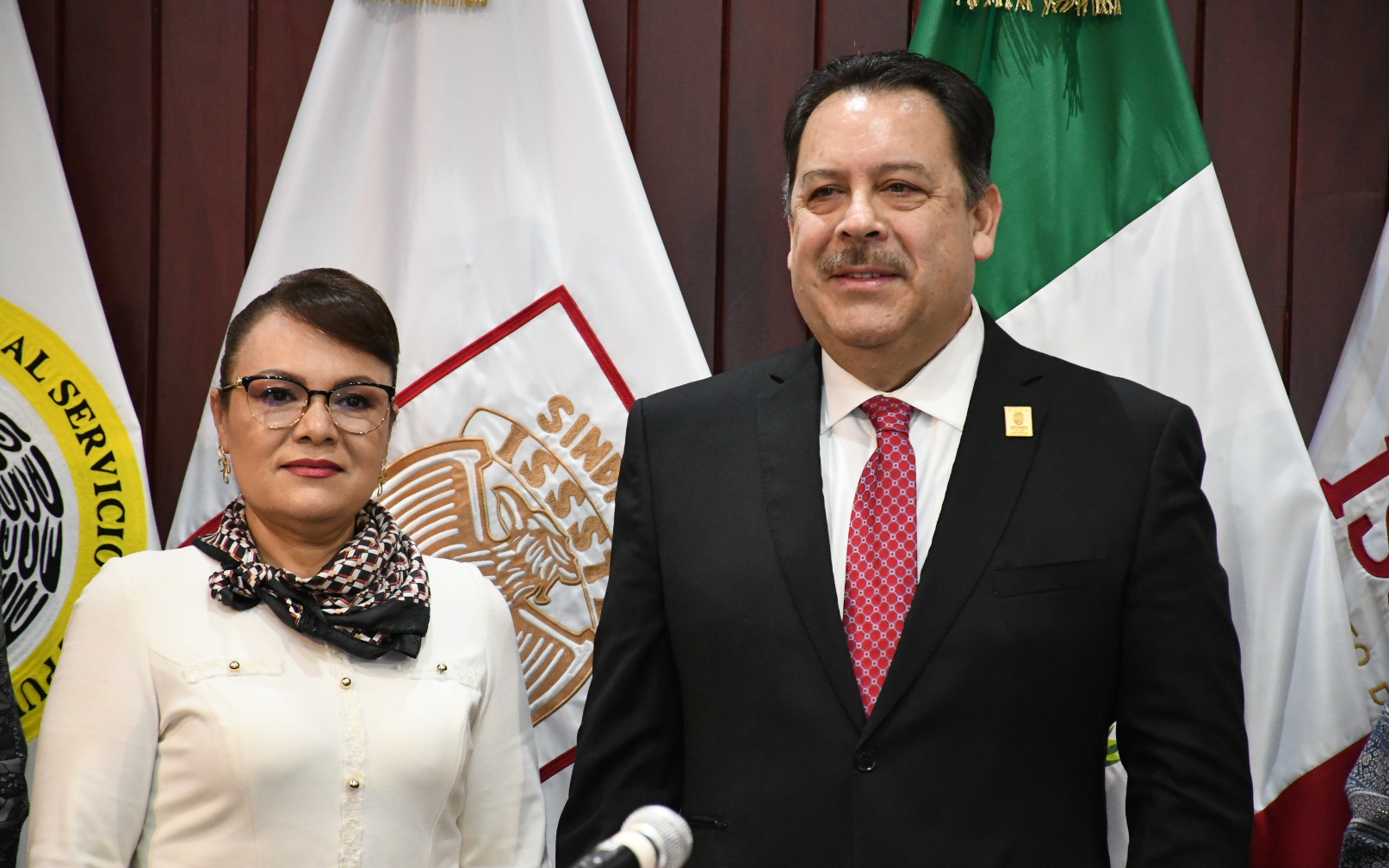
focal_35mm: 215
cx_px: 694
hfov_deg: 9.8
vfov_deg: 6.1
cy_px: 458
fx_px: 8138
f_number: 5.6
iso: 5000
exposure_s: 1/125
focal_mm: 140
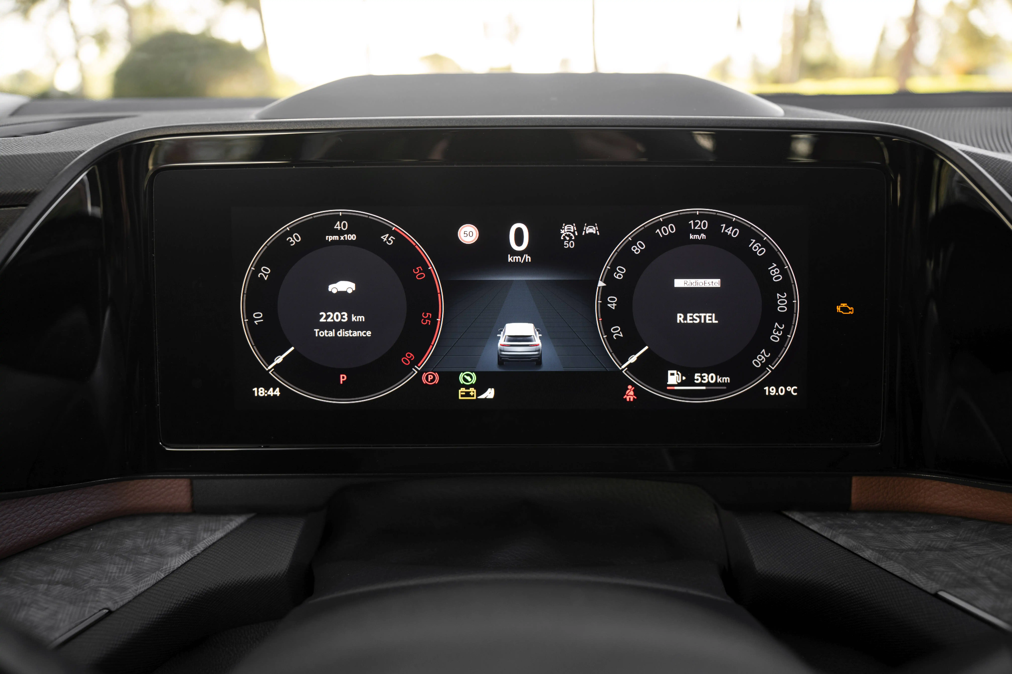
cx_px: 506
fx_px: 675
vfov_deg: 53.1
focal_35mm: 24
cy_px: 337
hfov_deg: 73.7
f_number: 2.8
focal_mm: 24
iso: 100
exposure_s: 1/25
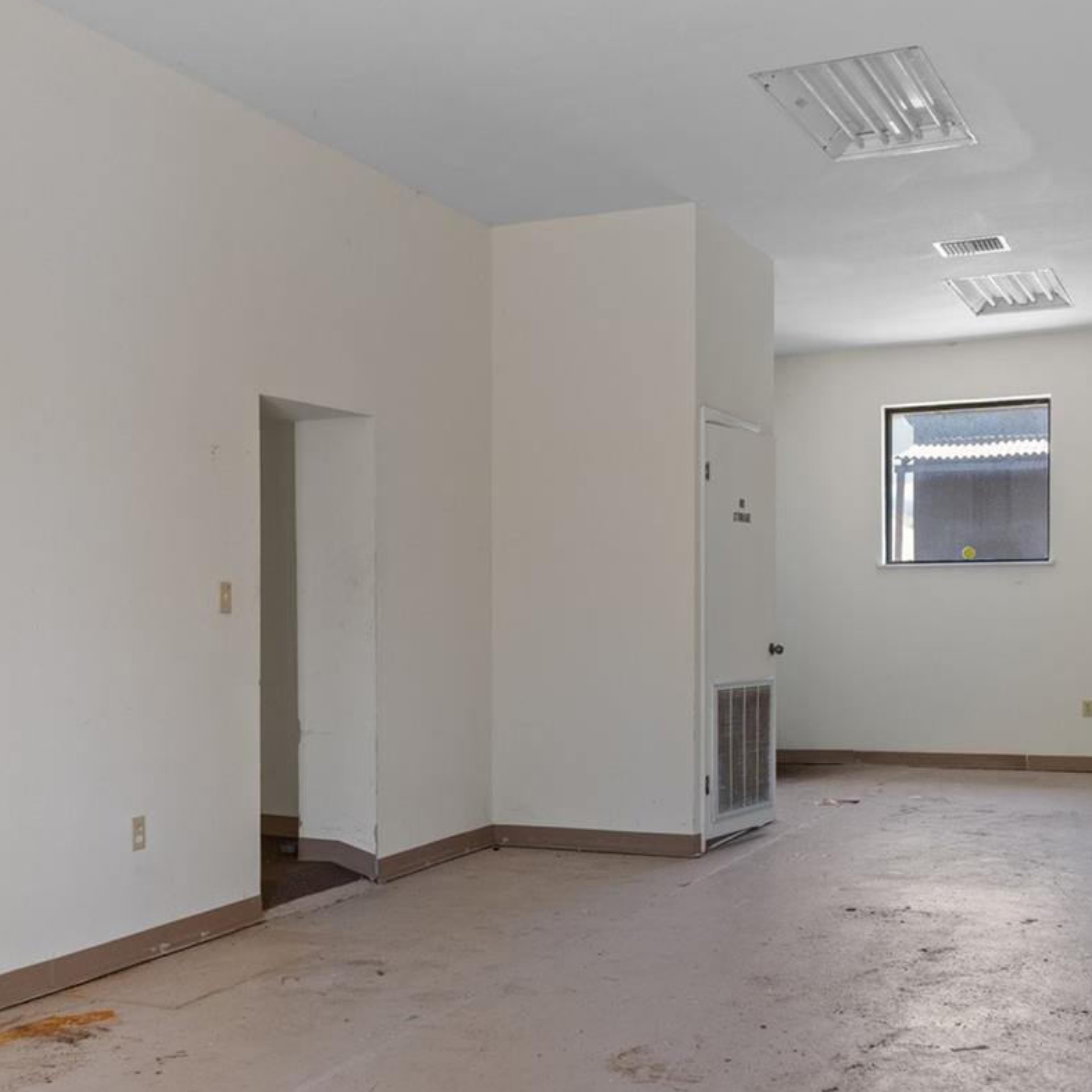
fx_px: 1387
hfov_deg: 42.7
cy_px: 637
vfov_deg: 42.8
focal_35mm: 39
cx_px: 420
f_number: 8
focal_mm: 15
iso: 320
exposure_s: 1/2
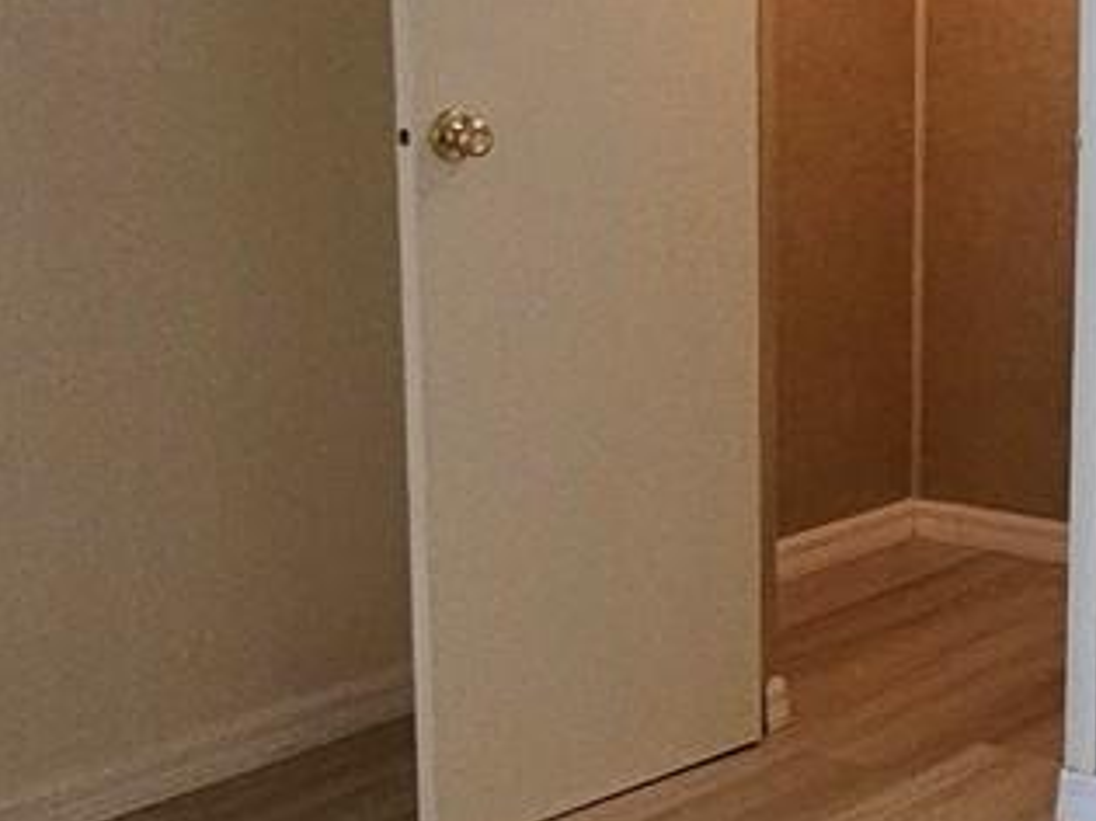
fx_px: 2089
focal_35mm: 66
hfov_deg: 25.7
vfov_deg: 22.2
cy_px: 324
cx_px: 1385
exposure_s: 1/30
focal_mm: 2.2
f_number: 2.2
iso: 640
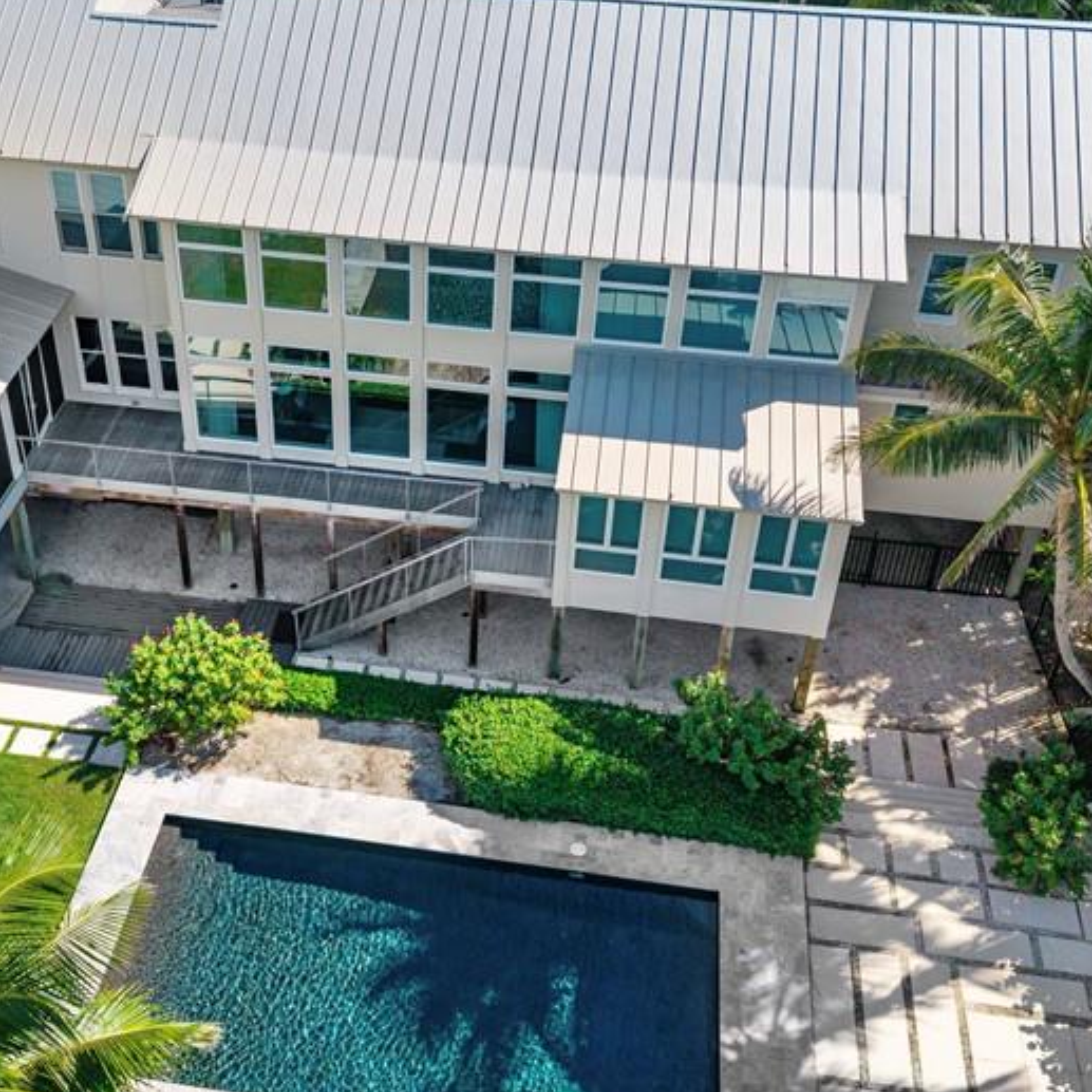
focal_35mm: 42
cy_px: 416
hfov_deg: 39.8
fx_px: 1499
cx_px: 433
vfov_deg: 39.8
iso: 100
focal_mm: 8.67
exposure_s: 1/500
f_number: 1.8
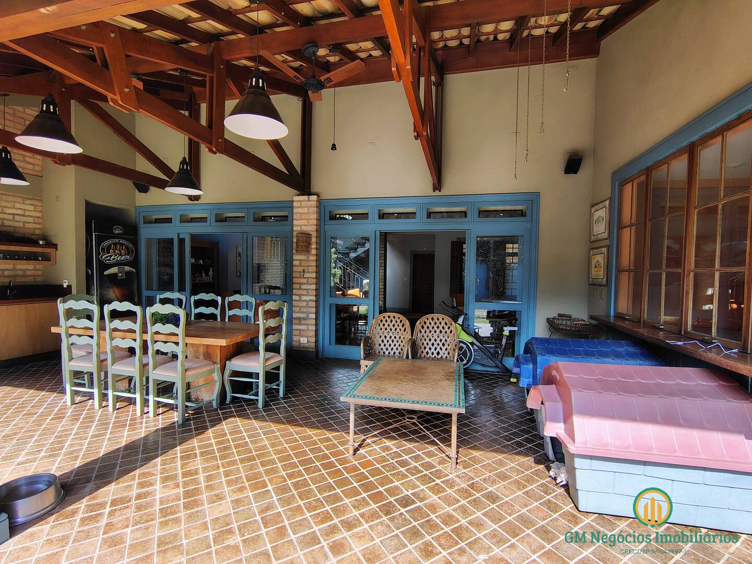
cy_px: 282
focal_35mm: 16
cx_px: 376
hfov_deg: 94.5
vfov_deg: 78.1
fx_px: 348
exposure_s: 1/120
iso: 131
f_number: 2.2
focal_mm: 2.13
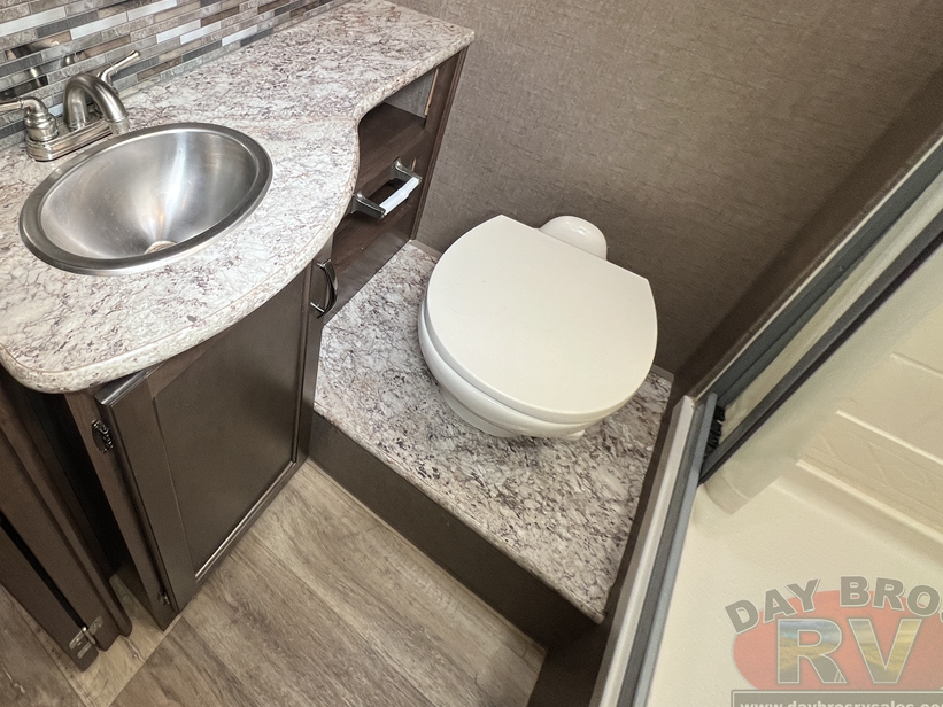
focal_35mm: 19
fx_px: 518
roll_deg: -0.7
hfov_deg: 80.9
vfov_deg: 65.9
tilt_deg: -42.2
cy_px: 208
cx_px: 291
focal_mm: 1.57
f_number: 1.8
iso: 64
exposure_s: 1/99
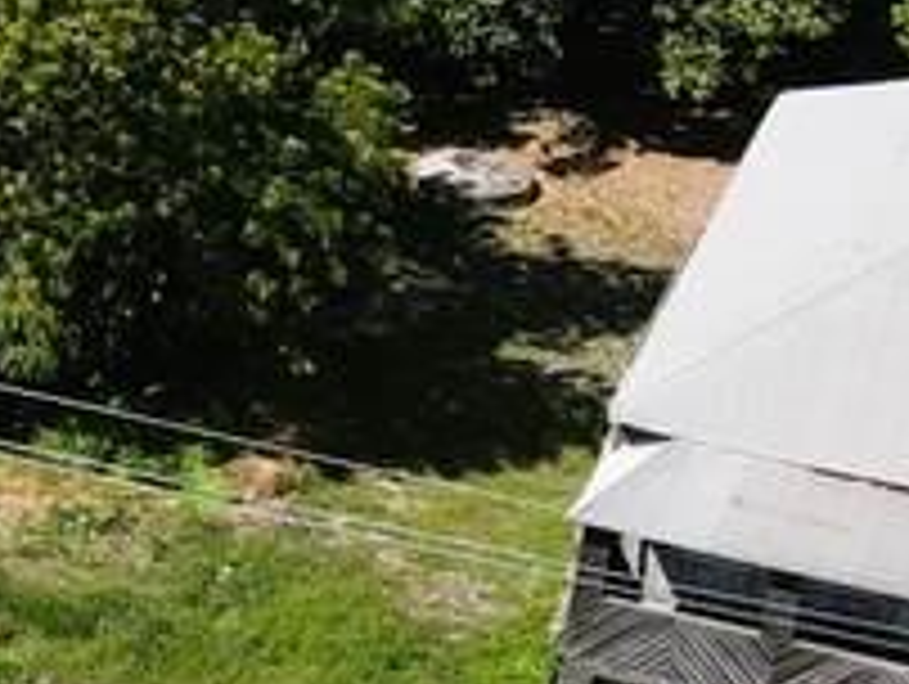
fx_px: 3996
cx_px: -878
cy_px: 166
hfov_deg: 11.7
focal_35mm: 152
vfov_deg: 9.8
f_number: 2.8
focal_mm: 4.5
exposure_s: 1/640
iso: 100
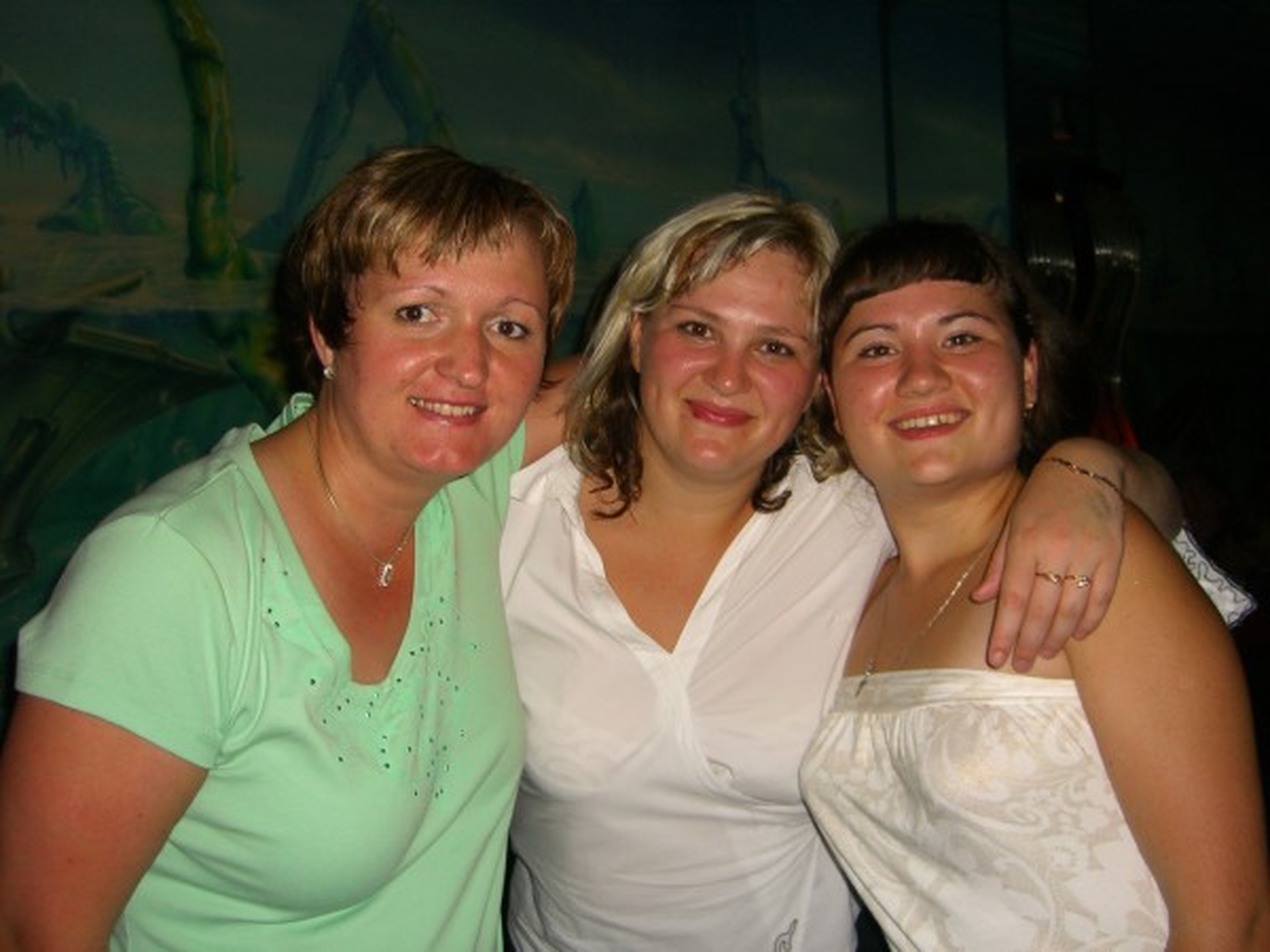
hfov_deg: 49.0
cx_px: 635
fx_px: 1394
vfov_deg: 37.7
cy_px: 476
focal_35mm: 38
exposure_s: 1/60
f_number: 2.8
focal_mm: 7.9
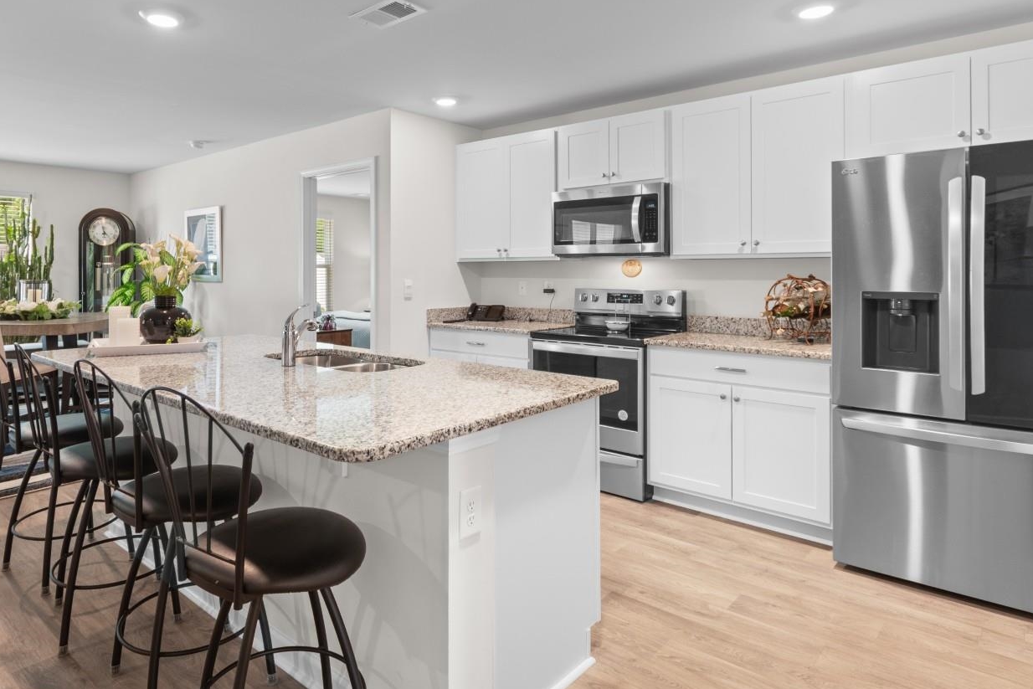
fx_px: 603
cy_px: 261
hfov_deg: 80.4
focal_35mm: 21
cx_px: 423
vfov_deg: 58.8
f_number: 4.8
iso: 100
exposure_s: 1/2
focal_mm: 11
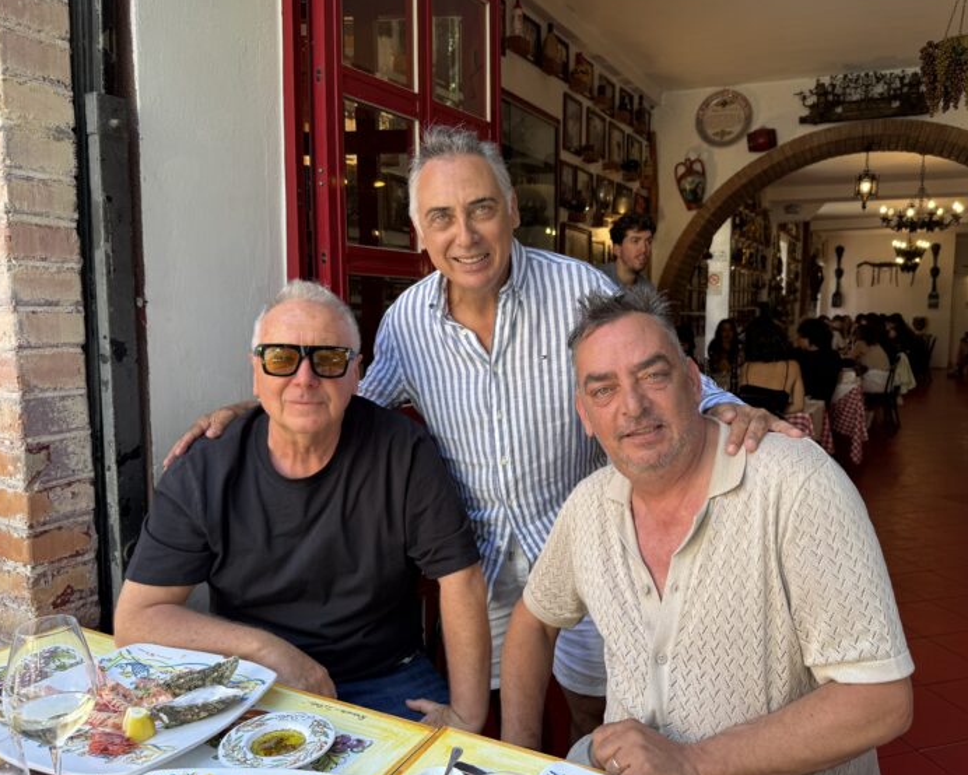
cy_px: 388
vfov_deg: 55.0
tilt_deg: -5.5
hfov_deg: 65.9
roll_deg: -0.9
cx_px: 522
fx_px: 745
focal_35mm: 26
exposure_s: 1/167
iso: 64
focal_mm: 6.76
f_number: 1.78
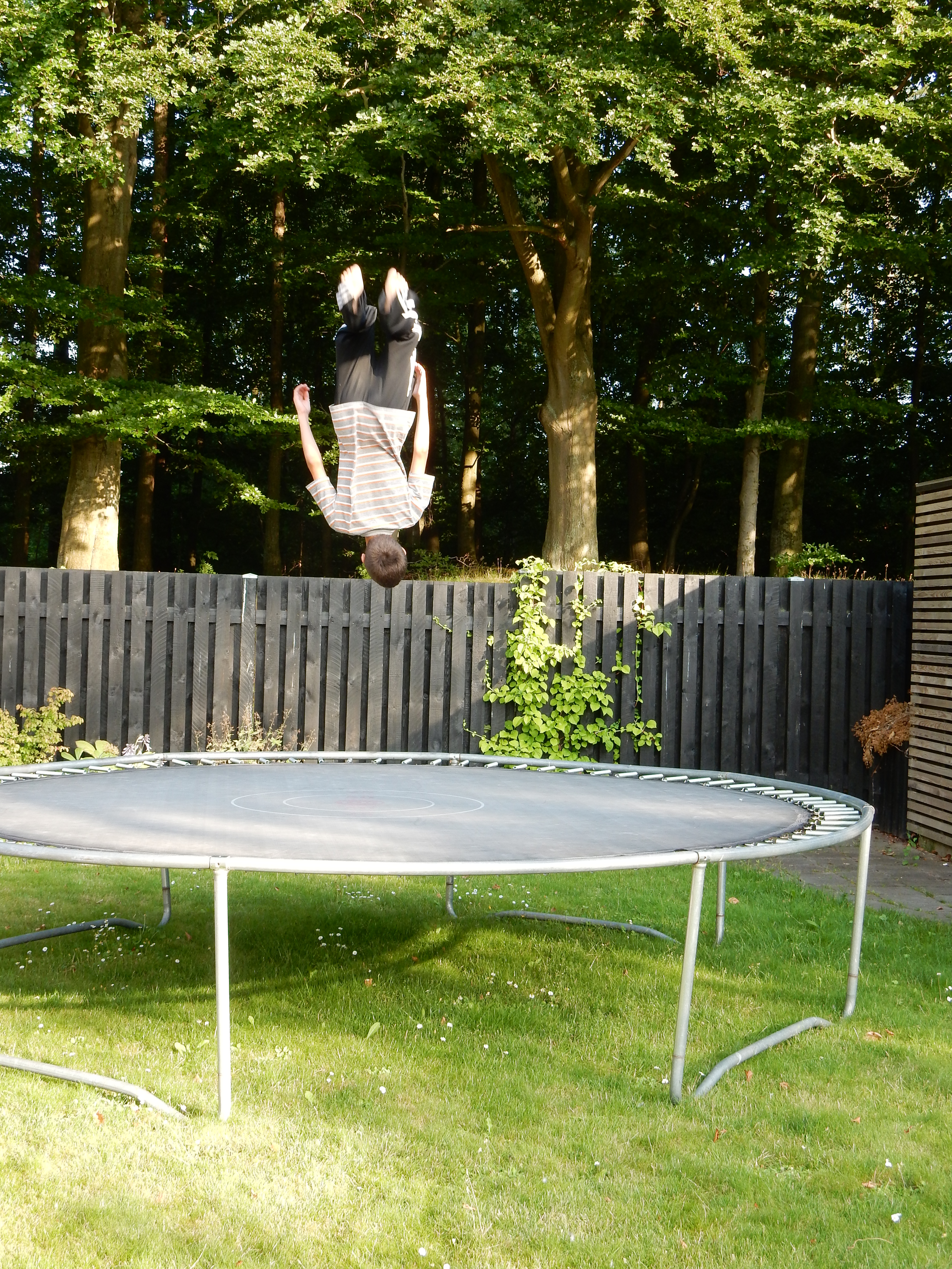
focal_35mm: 51
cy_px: 634
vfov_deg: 37.5
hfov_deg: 28.6
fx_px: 1870
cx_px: 476
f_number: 4.5
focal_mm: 9
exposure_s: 1/100
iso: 125
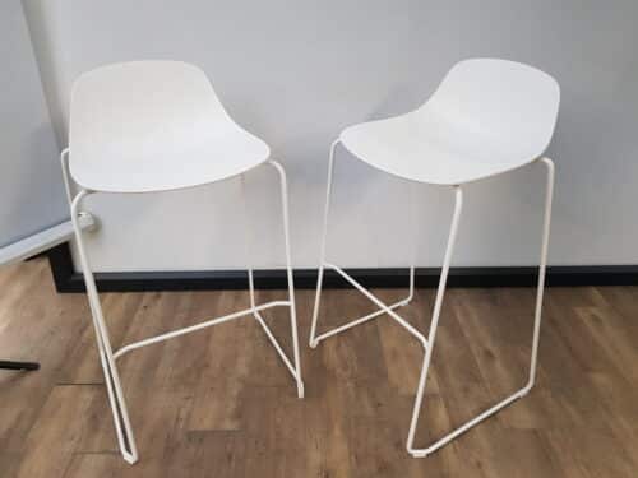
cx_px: 319
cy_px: 239
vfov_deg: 53.1
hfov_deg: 67.3
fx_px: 479
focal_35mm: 26
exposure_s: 1/50
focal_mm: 4.2
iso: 200
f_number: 1.7
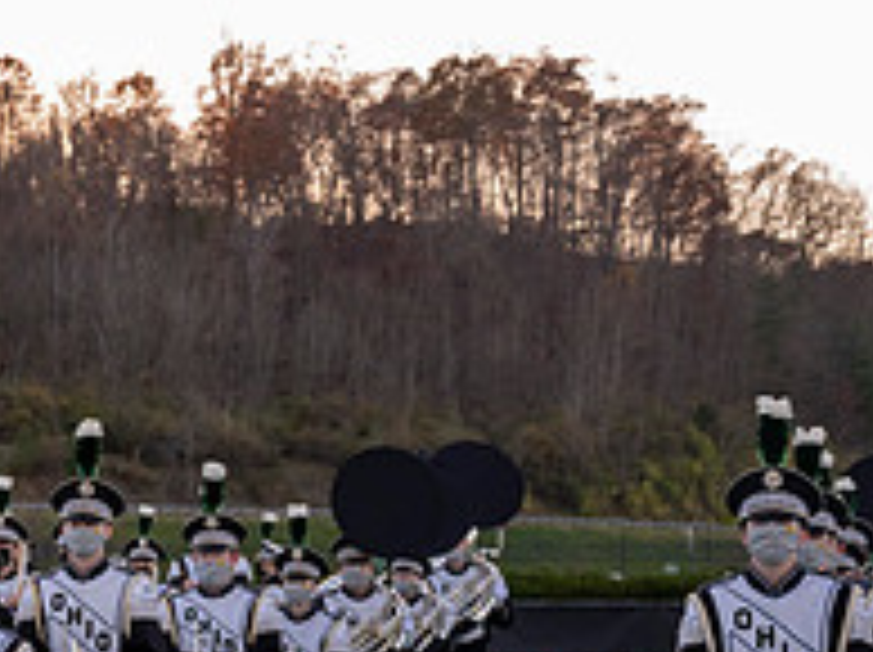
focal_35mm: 144
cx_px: -400
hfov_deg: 13.0
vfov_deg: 10.2
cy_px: 724
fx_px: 3627
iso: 2000
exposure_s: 1/2000
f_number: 4
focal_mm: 50
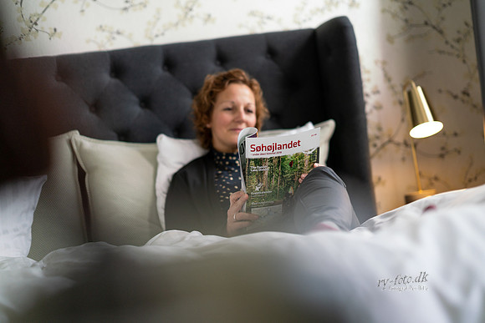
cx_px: 242
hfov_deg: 23.9
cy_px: 162
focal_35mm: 85
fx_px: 1145
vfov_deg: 16.1
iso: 400
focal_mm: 85
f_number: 1.4
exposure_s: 1/800
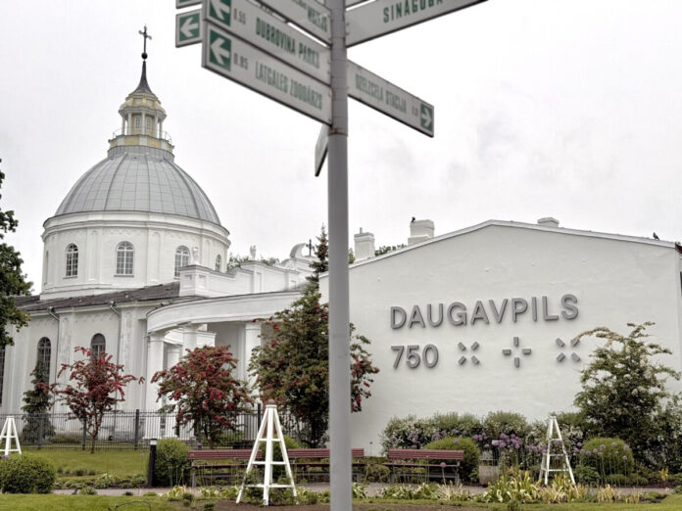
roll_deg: +0.0
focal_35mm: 48
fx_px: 946
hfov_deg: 39.7
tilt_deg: +10.6
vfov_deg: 30.3
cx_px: 341
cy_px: 256
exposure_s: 1/2146
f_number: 1.78
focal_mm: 6.76
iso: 64
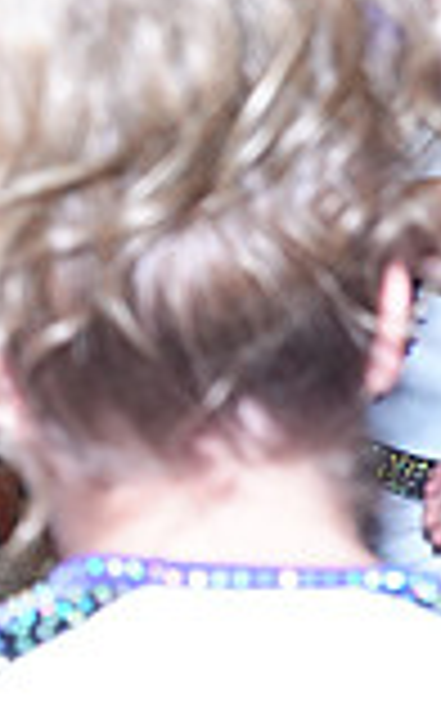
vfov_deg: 13.0
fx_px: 3046
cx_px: -860
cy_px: 16
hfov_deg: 7.4
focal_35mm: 159
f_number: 5.6
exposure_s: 1/250
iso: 1600
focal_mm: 42
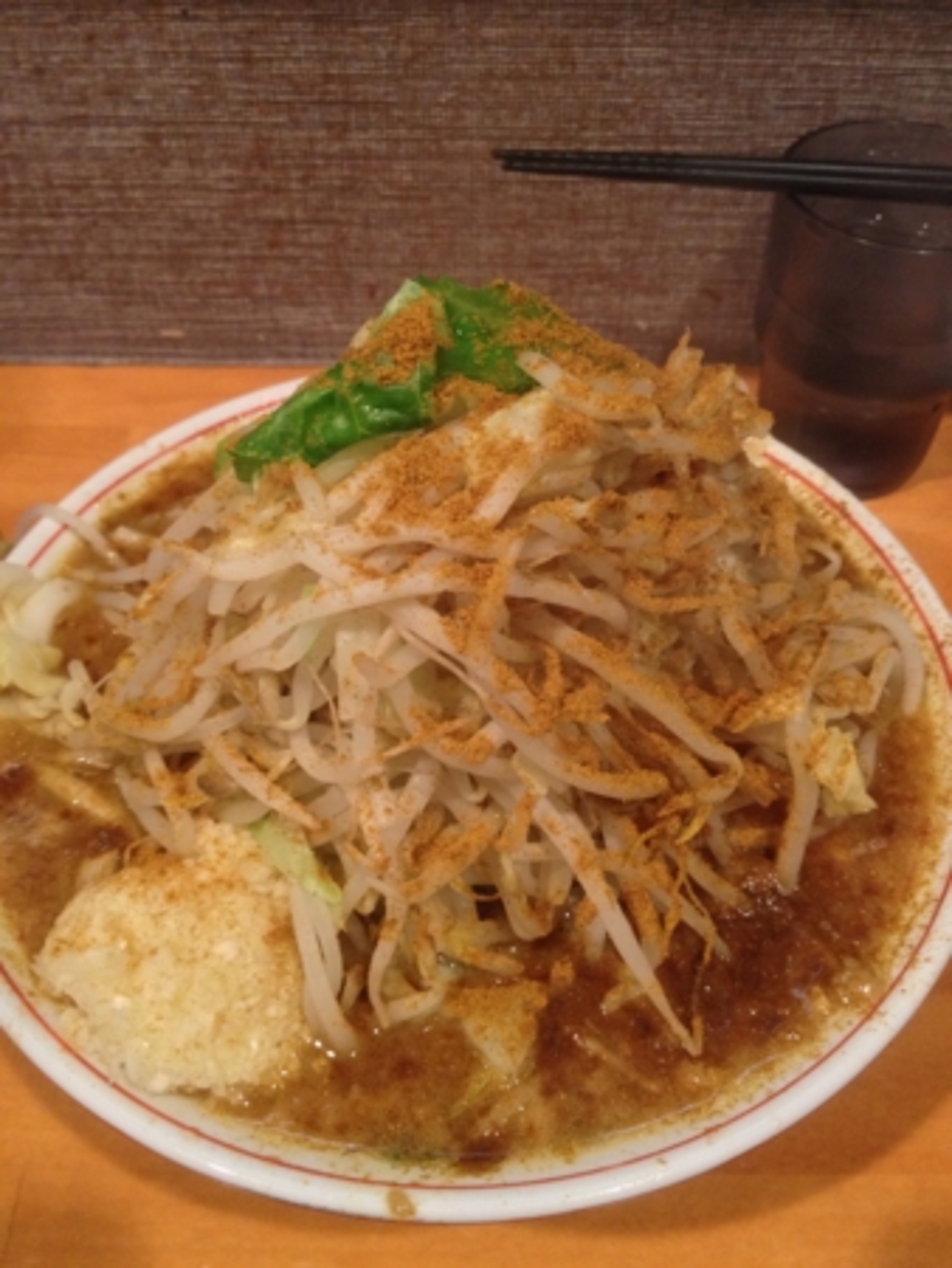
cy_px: 634
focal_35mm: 35
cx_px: 476
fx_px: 1282
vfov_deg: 52.6
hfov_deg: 40.7
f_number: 2.4
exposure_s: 1/20
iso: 250
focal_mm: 4.28
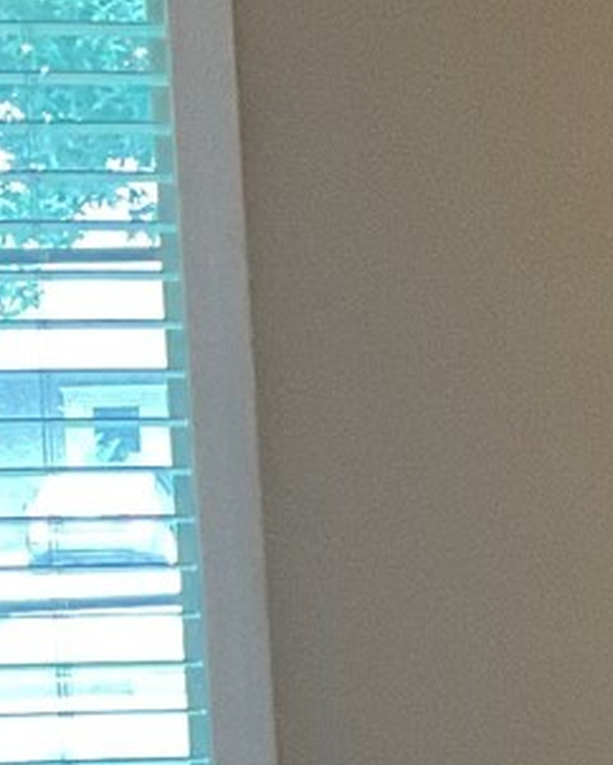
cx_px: 2128
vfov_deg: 10.7
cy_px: 638
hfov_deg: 7.2
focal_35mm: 180
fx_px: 4078
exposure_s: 1/60
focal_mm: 3
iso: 125
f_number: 1.8
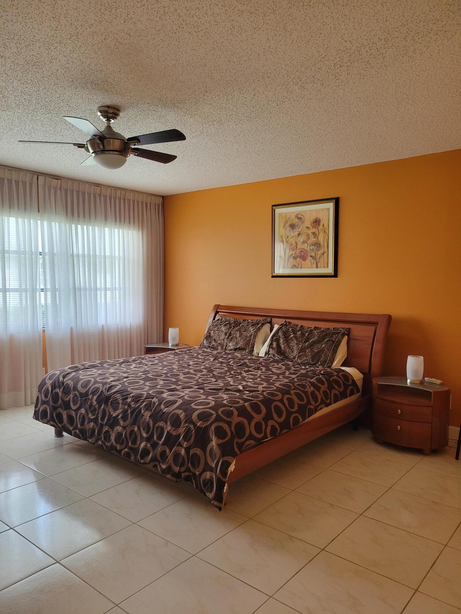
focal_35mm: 26
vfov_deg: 67.3
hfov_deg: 53.1
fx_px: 462
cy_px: 307
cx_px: 230
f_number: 1.8
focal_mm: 5.4
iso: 250
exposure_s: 1/120
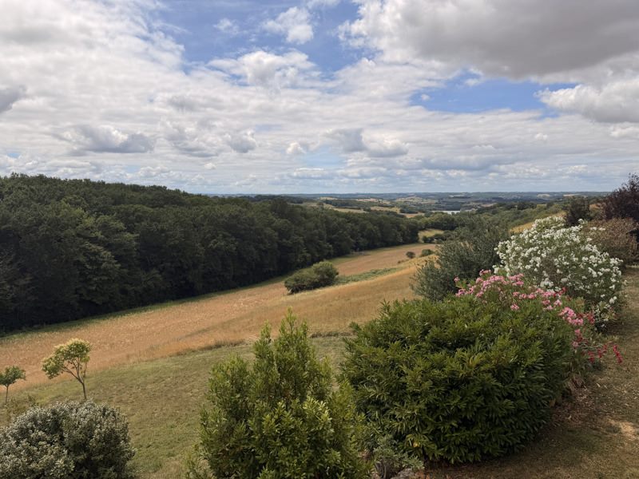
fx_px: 443
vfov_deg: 56.8
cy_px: 240
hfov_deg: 71.6
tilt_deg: -6.1
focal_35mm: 24
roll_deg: +0.9
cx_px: 320
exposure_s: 1/9091
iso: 80
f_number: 1.78
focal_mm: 6.76
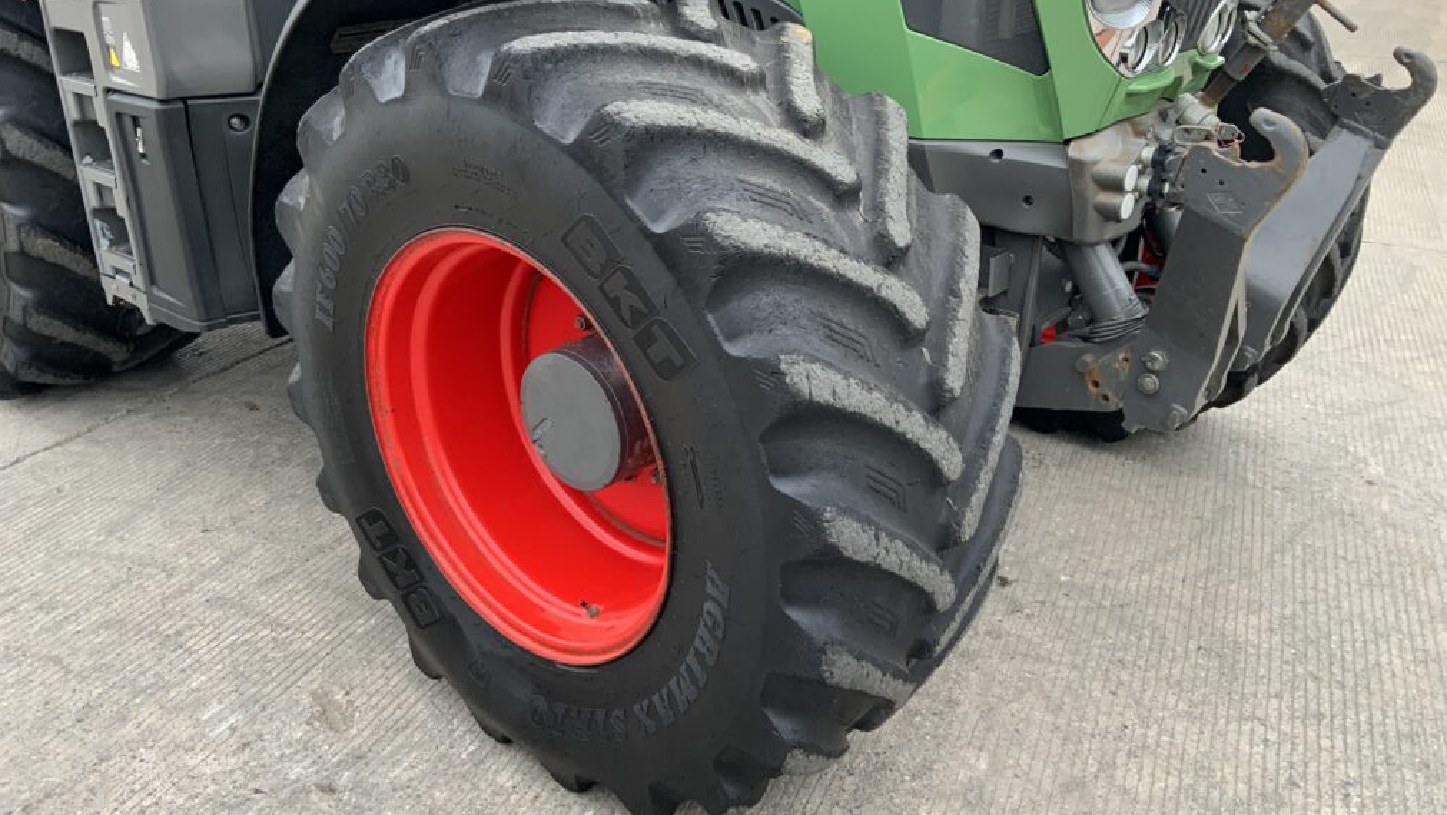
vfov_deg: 36.7
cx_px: 726
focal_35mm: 32
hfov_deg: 61.0
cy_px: 372
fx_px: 1228
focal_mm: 3
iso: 50
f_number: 1.8
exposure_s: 1/122
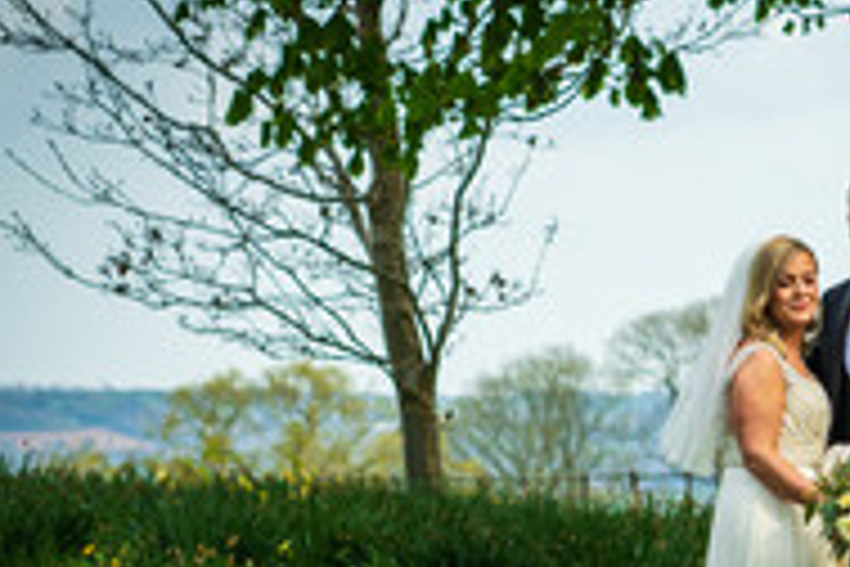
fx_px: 10837
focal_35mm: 459
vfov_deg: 3.0
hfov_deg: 4.5
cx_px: 1156
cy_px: 594
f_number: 4.5
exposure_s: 1/500
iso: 160
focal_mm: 95
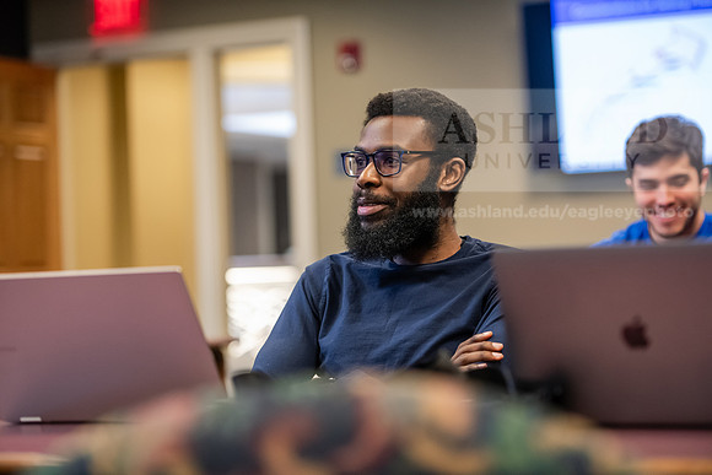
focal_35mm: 105
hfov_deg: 19.5
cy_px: 238
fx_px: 2077
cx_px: 356
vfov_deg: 13.0
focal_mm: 105
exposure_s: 1/200
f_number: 2.8
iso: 2500
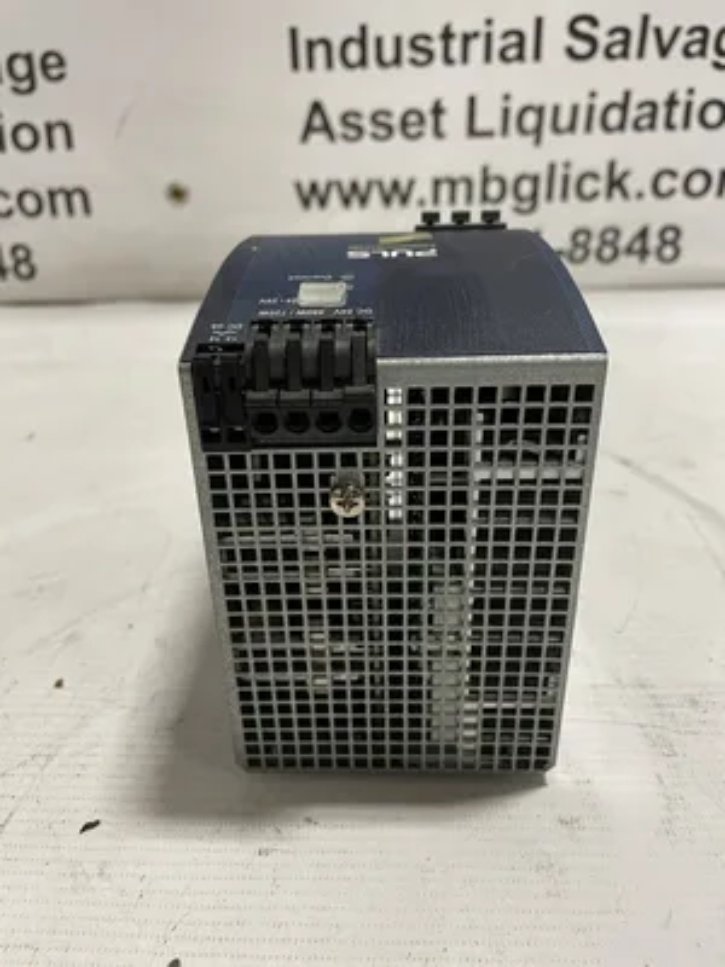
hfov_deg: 53.1
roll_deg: +3.1
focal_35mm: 26
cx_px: 362
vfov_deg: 67.3
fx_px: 726
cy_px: 484
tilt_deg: -28.4
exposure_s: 1/60
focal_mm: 4.2
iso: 200
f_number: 1.6
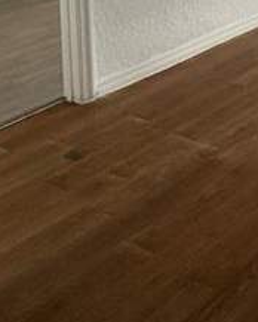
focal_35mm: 67
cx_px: 509
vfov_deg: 22.7
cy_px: -171
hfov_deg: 17.1
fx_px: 639
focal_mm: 2.22
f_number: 2.2
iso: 125
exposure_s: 1/120
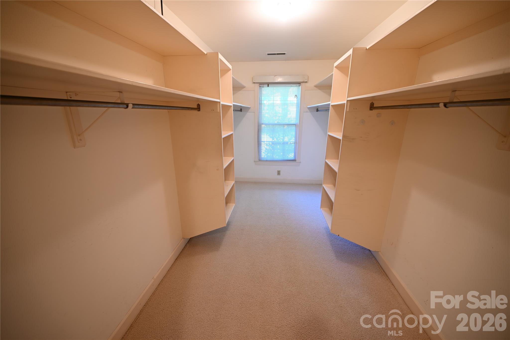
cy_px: 170
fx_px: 198
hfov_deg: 104.2
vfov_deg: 81.2
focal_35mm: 14
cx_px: 255
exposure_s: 1/4
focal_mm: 14
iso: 100
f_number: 4
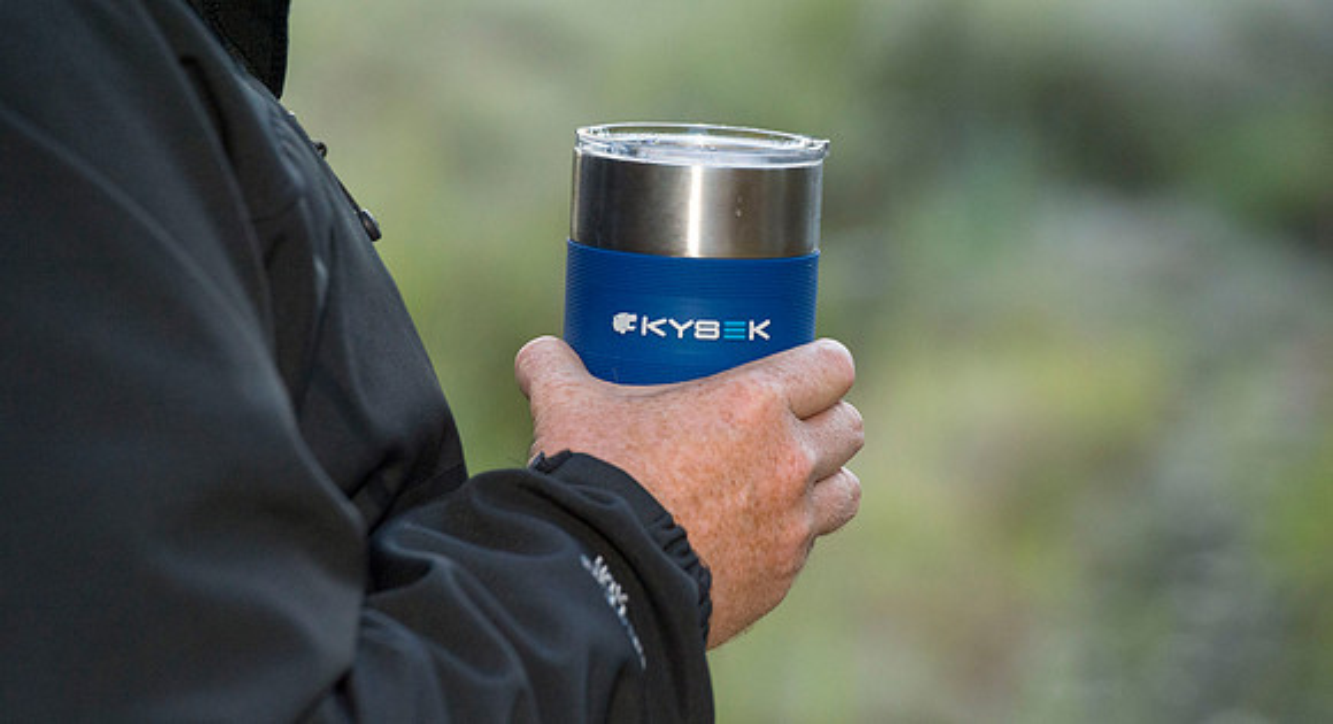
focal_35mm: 223
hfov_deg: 9.7
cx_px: 704
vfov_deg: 5.3
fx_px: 7818
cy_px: 329
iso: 2500
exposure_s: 1/320
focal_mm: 200
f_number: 6.3
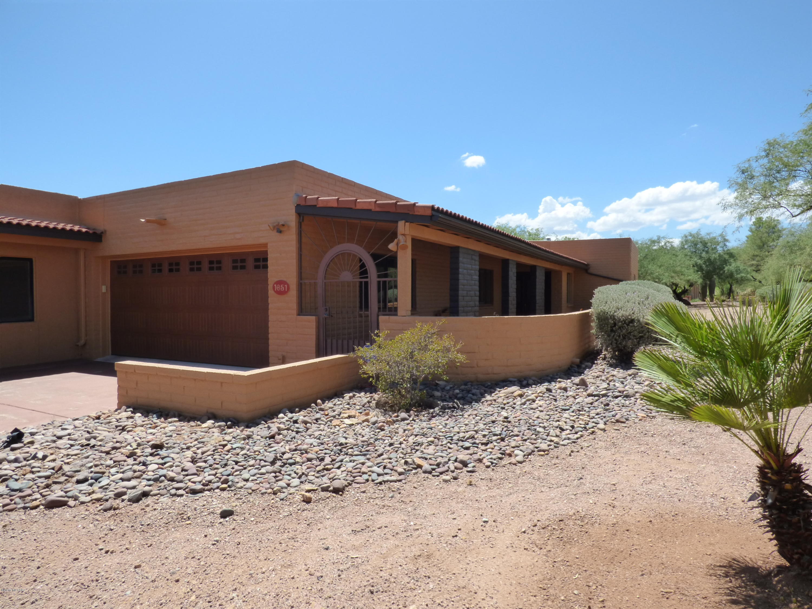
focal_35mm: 20
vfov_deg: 66.0
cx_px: 406
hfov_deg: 81.7
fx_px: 469
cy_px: 304
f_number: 5
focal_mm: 3.58
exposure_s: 1/640
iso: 200
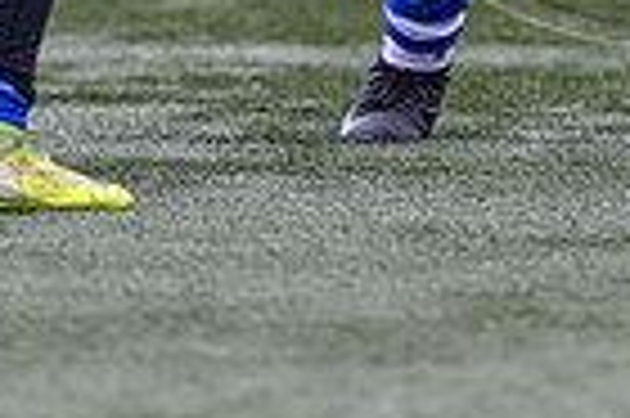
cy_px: -562
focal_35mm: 2258
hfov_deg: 0.9
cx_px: 658
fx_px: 39469
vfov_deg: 0.6
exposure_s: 1/1600
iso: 500
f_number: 3.5
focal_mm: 400
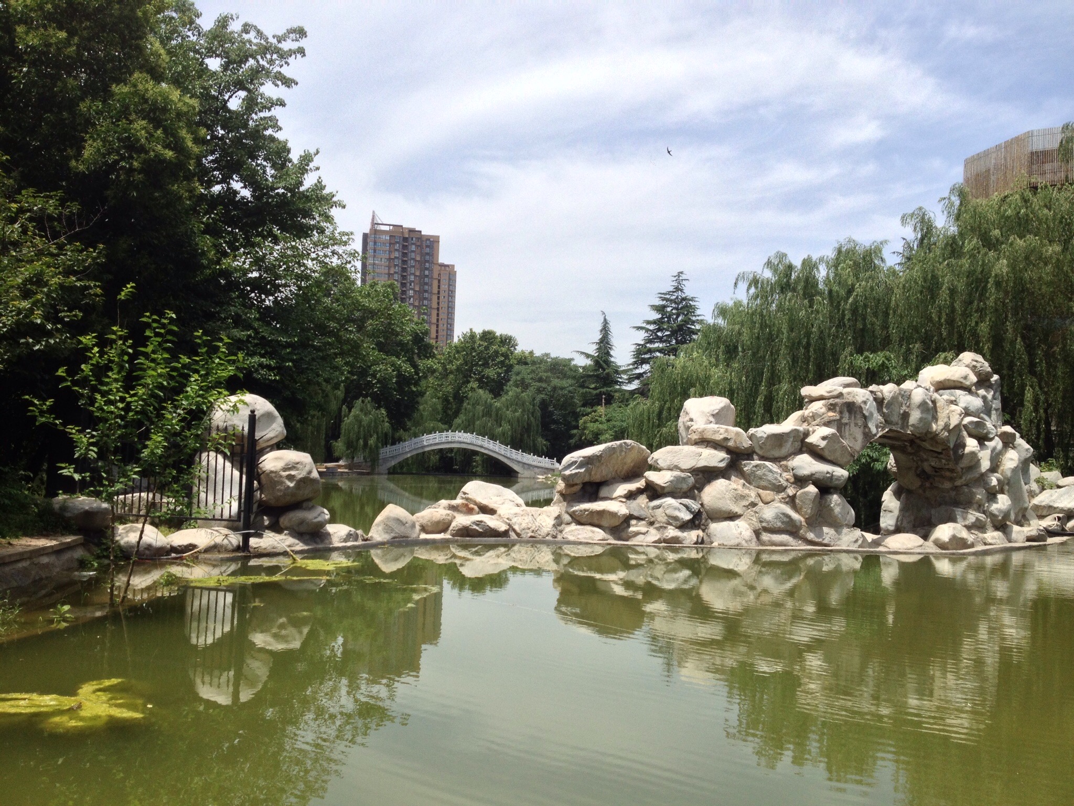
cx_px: 537
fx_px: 1086
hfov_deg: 52.6
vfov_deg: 40.7
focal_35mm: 35
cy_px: 403
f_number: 2.4
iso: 50
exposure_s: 1/1623
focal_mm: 4.28
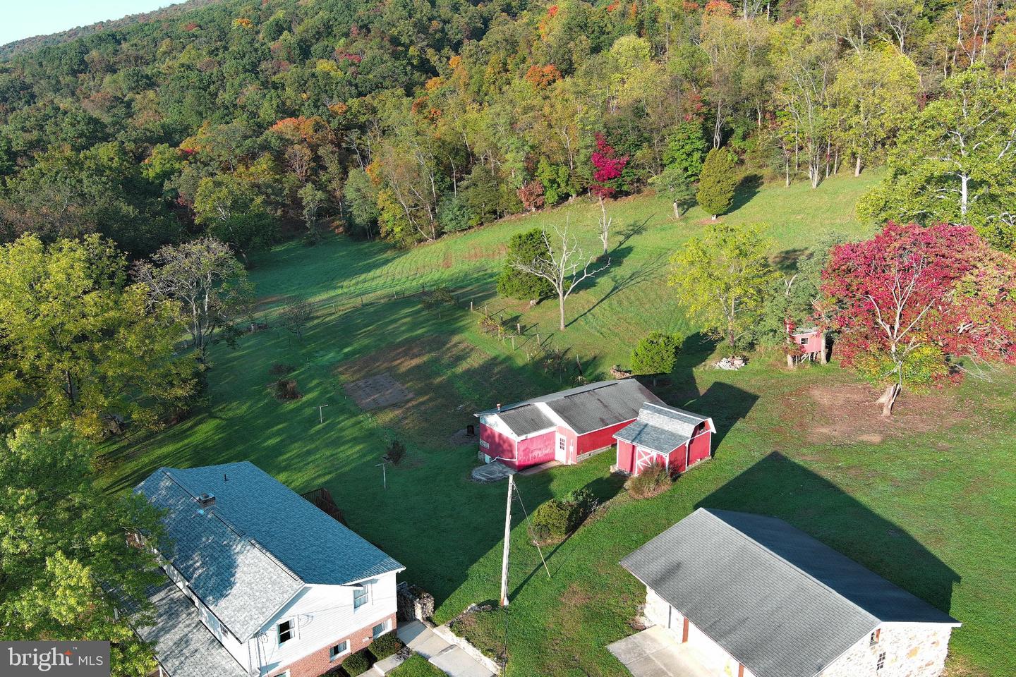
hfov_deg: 63.7
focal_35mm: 29
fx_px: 818
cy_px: 338
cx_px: 508
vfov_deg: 45.0
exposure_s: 1/326
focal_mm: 10.57
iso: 100
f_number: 2.8
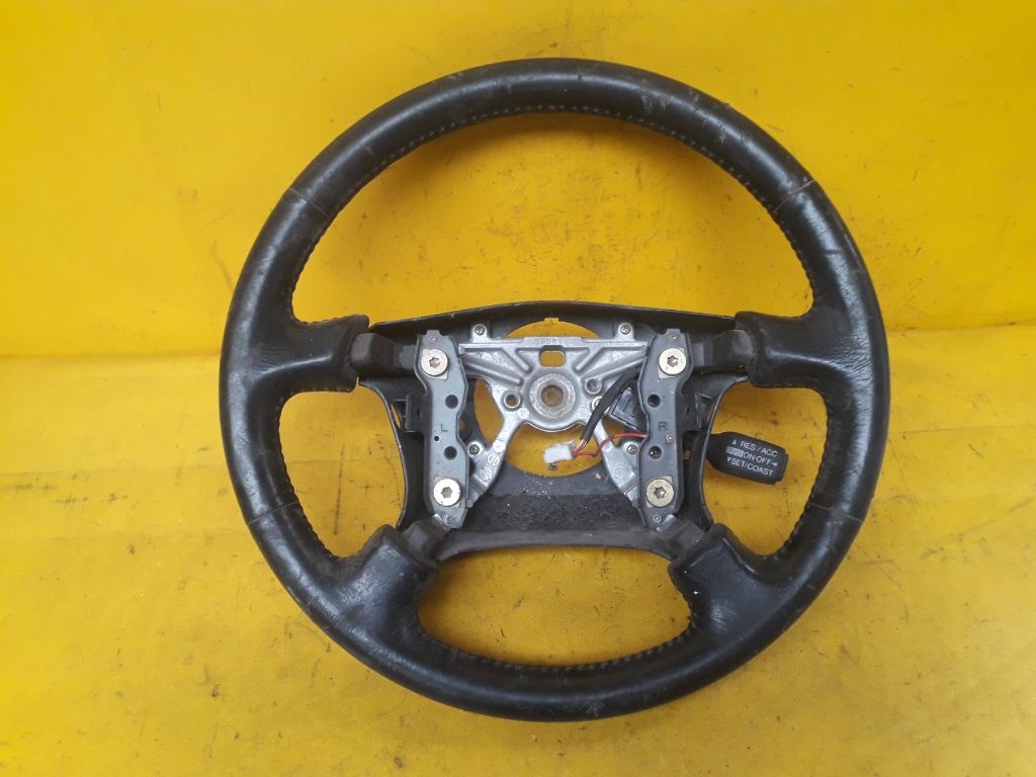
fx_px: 808
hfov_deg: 65.3
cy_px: 388
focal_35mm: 27
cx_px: 518
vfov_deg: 51.4
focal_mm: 3.6
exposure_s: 1/50
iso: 125
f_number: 1.9
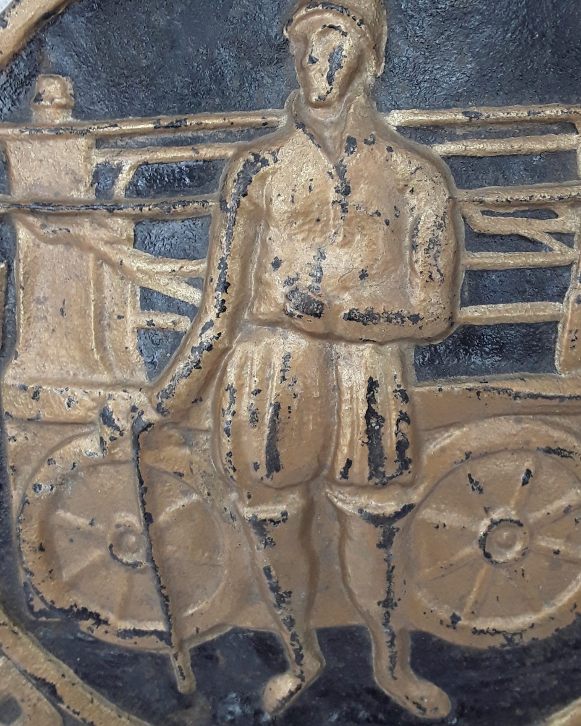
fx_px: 838
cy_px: 342
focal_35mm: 39
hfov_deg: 38.2
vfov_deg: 46.8
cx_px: 309
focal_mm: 2.91
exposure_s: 1/50
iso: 50
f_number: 1.9
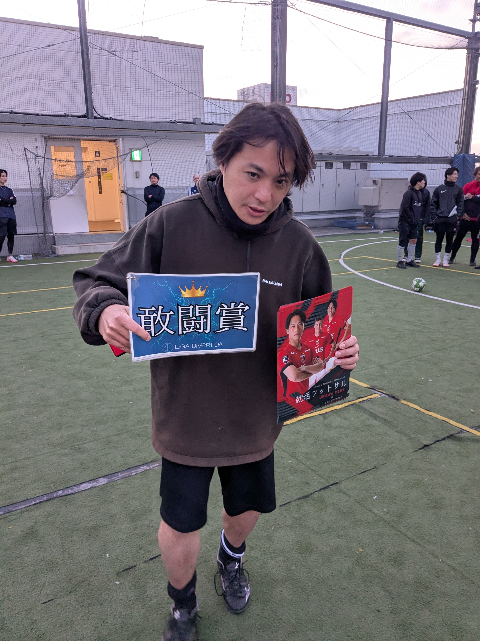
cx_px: 240
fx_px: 499
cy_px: 320
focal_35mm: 27
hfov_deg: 51.4
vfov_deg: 65.3
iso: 260
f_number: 1.73
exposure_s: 1/99.9
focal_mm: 4.38
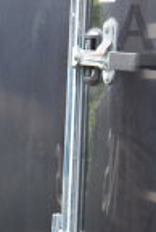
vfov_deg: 11.8
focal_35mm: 170
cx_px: 280
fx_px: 1102
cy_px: -62
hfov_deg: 7.8
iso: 200
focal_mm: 18
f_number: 5
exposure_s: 1/100
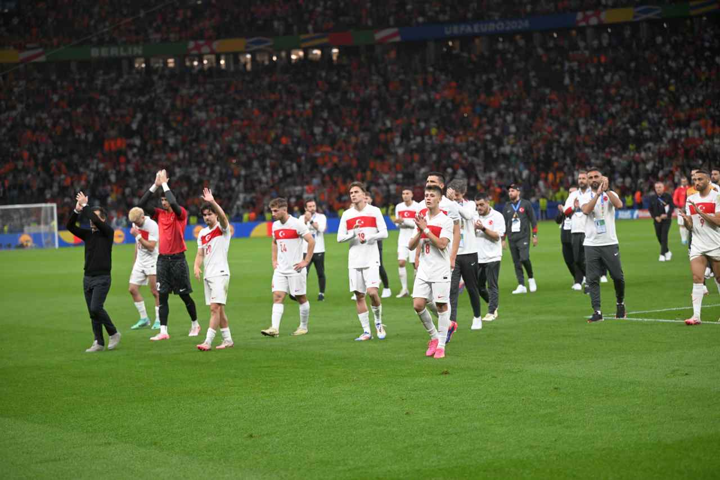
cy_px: 240
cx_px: 360
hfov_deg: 20.8
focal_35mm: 98
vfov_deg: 14.0
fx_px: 1960
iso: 1600
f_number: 2.8
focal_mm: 98
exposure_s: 1/1600
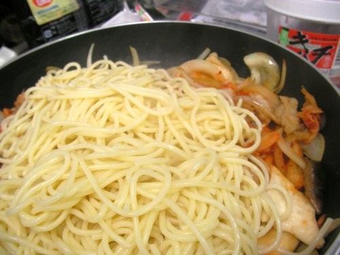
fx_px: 403
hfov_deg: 45.8
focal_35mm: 41
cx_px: 170
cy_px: 128
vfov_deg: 35.1
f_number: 3.5
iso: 100
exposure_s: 1/16.7
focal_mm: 6.3
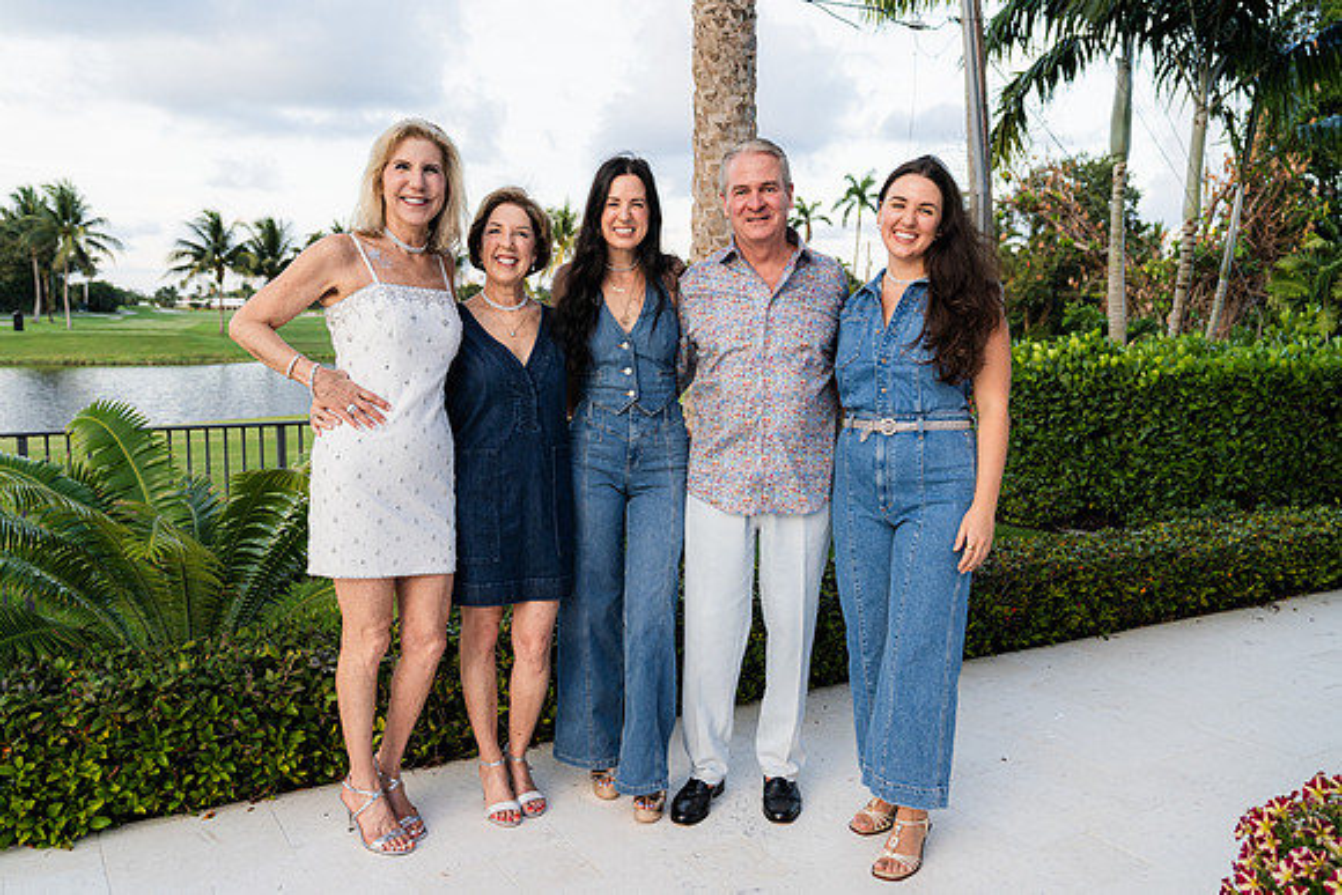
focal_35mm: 29
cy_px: 448
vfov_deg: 45.0
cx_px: 671
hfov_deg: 63.6
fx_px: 1082
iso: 500
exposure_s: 1/160
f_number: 4.5
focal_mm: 29
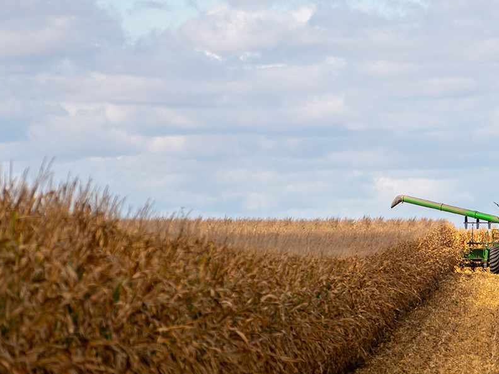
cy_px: 232
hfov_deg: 4.2
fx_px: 6718
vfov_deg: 3.2
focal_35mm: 466
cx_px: 519
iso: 200
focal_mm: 200
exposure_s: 1/200
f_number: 4
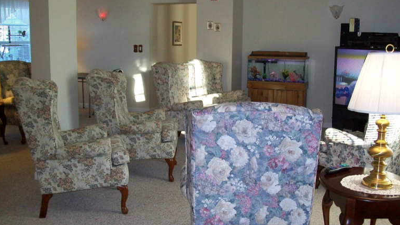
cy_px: 113
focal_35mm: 41
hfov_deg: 49.4
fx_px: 435
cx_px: 203
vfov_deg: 29.0
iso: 160
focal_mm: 6
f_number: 2.7
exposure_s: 1/60
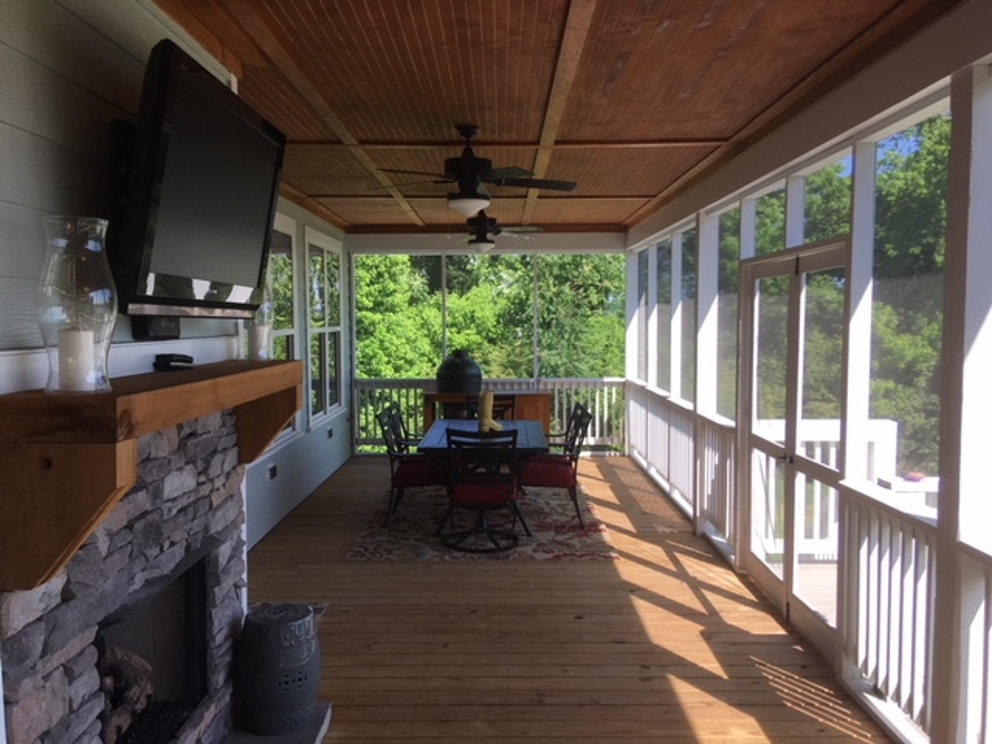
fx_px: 831
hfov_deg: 61.7
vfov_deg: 48.2
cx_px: 496
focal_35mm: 29
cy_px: 372
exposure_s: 1/371
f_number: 2.2
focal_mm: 4.15
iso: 25
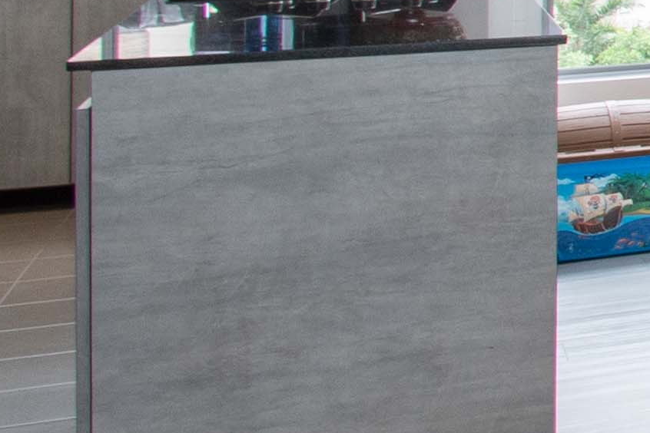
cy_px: -136
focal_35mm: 96
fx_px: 1733
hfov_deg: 12.9
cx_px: 1742
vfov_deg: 13.7
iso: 125
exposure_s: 1/20
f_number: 9
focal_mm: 10
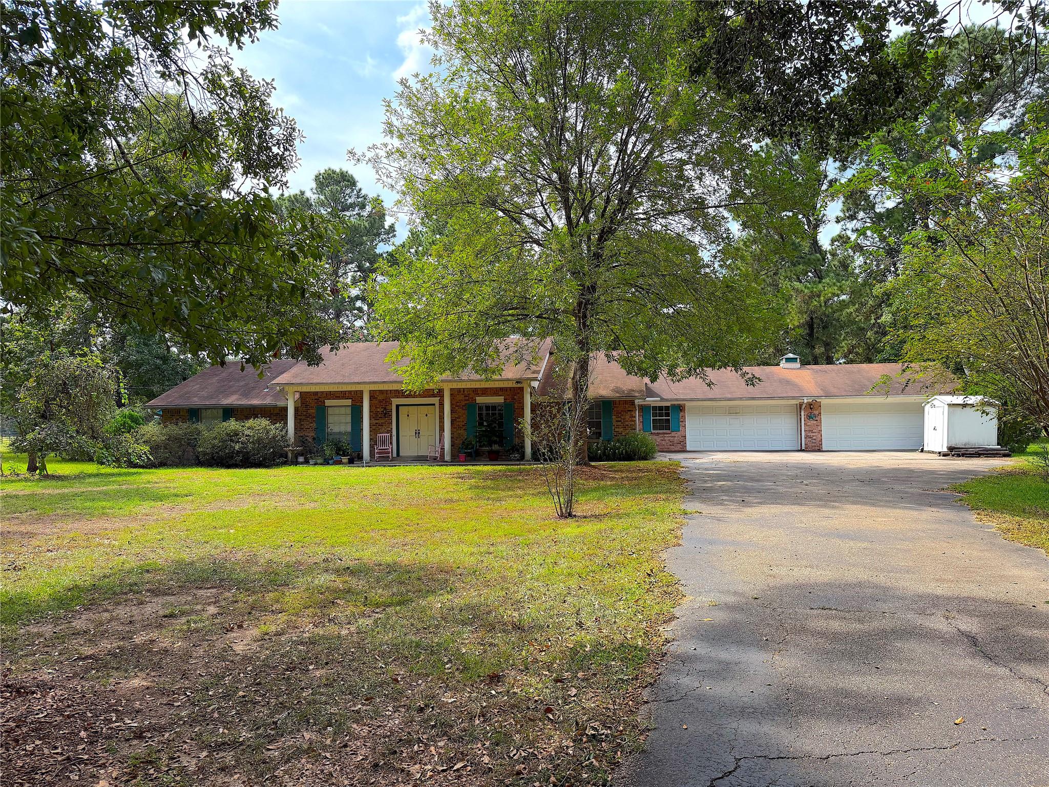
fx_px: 727
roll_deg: +1.4
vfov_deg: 56.8
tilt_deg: +3.2
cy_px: 394
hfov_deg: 71.6
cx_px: 524
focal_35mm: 24
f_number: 1.78
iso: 100
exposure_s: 1/1949
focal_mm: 6.76
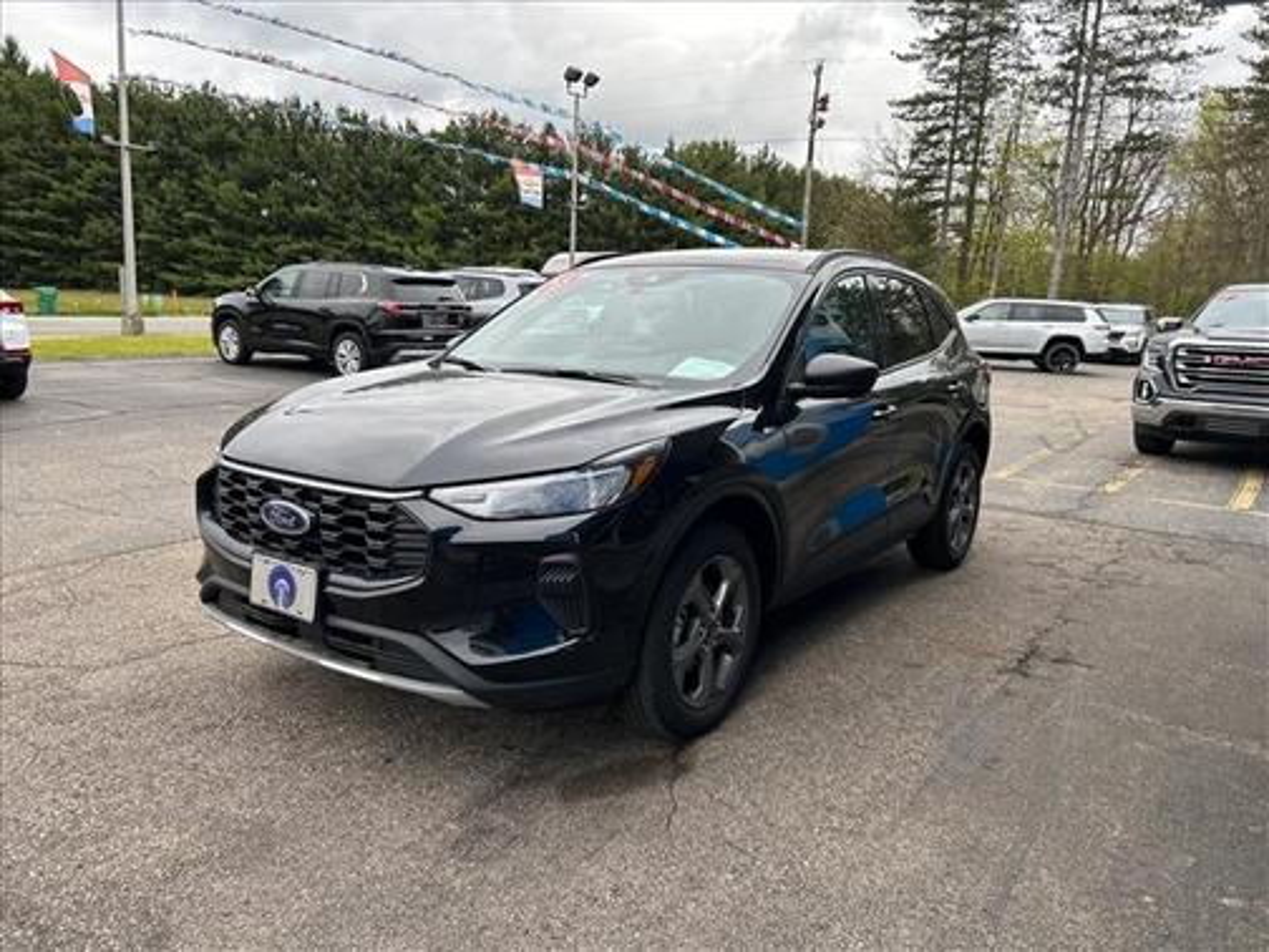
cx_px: 634
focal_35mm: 26
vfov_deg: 53.1
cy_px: 476
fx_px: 953
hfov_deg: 67.3
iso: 50
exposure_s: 1/797
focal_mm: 5.7
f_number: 1.5
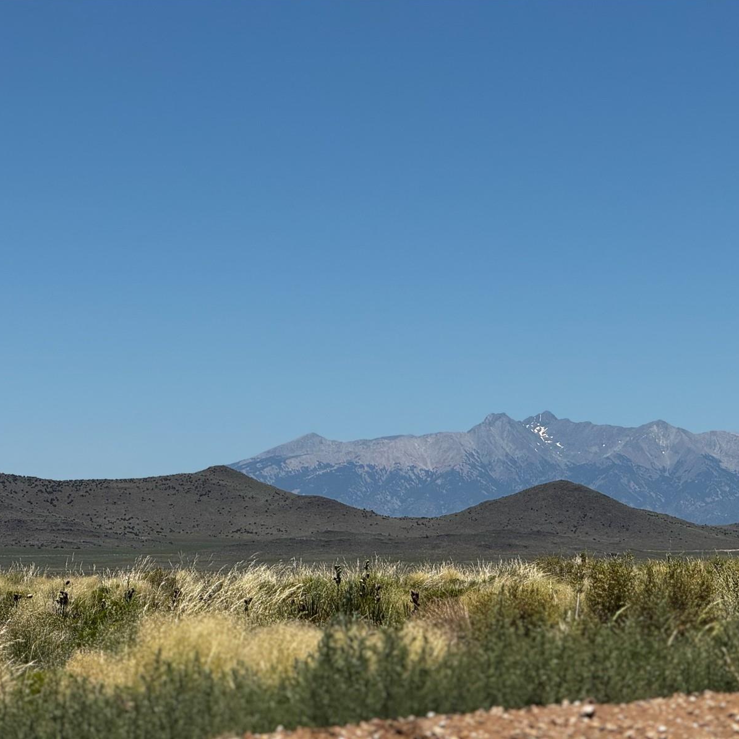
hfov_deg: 12.3
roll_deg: +0.1
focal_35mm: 142
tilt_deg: +2.8
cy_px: 369
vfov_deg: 12.3
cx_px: 409
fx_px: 3430
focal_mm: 15.66
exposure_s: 1/2212
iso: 50
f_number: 2.8
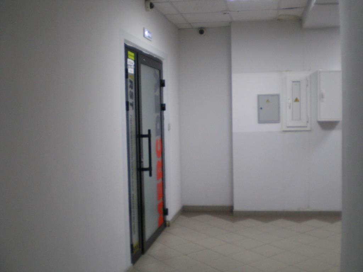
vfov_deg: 37.7
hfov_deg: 49.0
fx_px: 398
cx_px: 182
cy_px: 136
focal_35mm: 38
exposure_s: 1/30
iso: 320
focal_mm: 6.3
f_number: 3.1
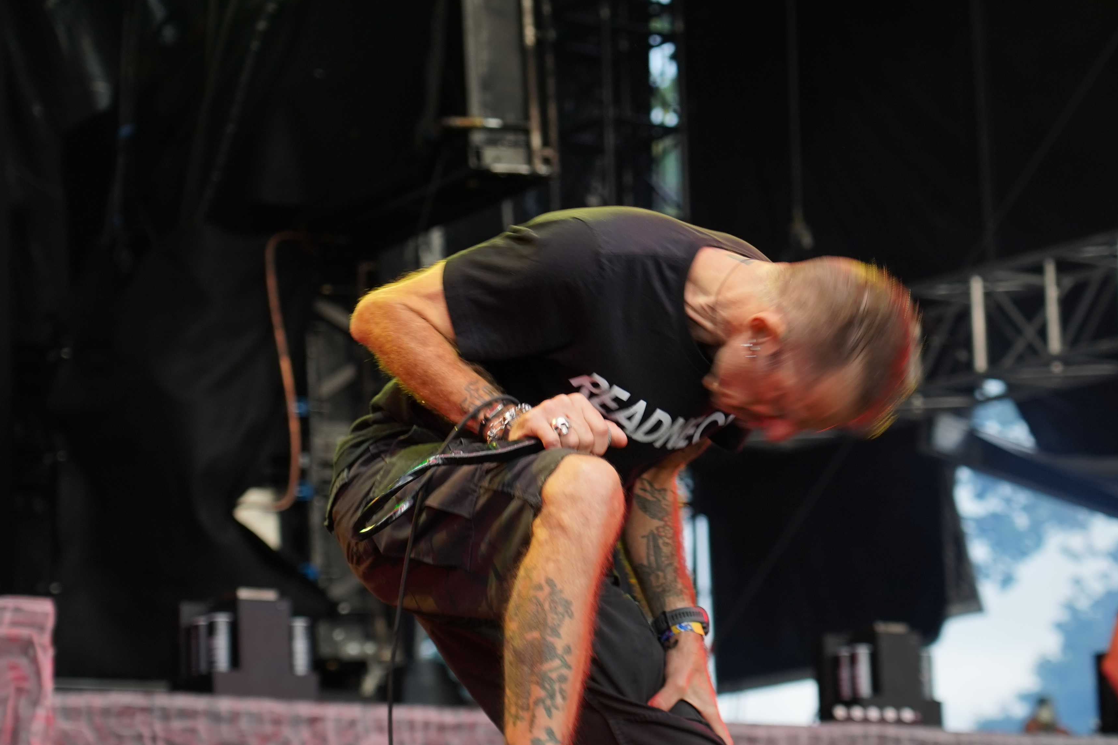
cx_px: 677
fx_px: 4254
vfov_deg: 10.0
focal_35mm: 137
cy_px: 406
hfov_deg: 15.0
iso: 250
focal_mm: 78
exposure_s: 1/125
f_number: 4
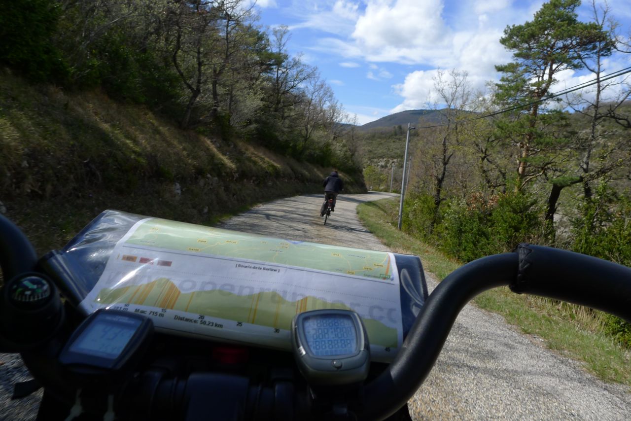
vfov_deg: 53.2
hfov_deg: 73.7
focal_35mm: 24
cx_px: 316
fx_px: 421
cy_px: 210
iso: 80
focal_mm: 5.1
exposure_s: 1/800
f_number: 4
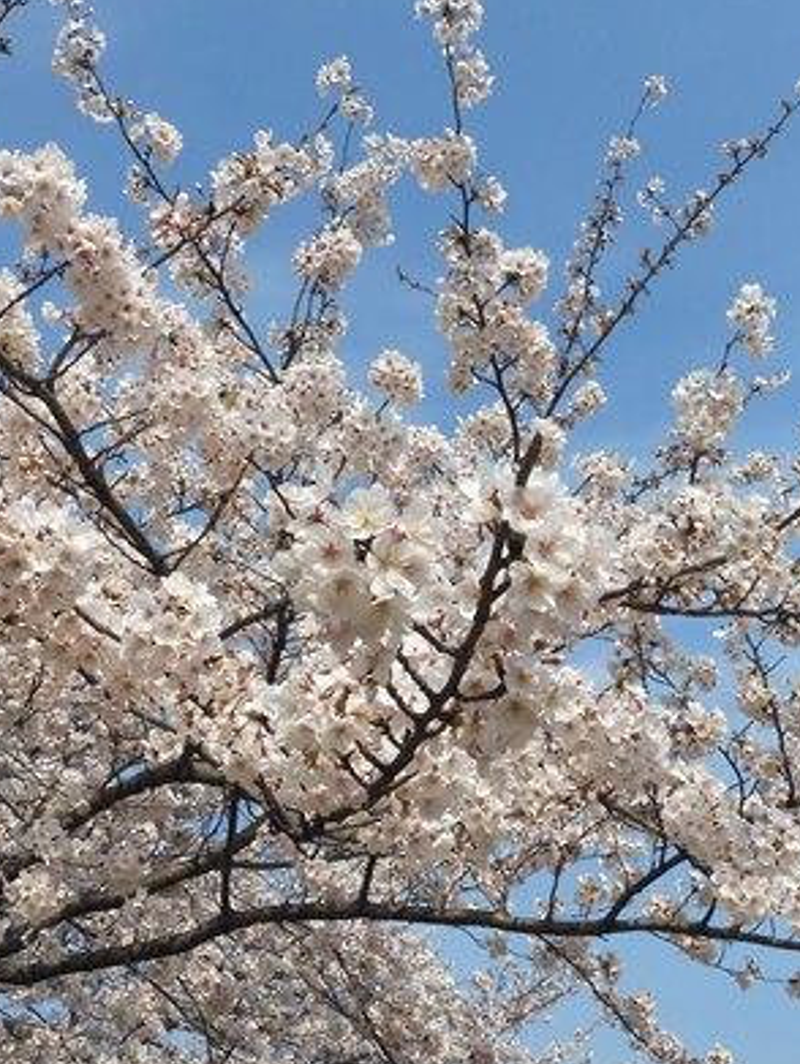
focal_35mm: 33
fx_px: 1015
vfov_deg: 55.3
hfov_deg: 42.9
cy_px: 536
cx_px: 348
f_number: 4
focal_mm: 4.3
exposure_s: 1/1600
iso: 100
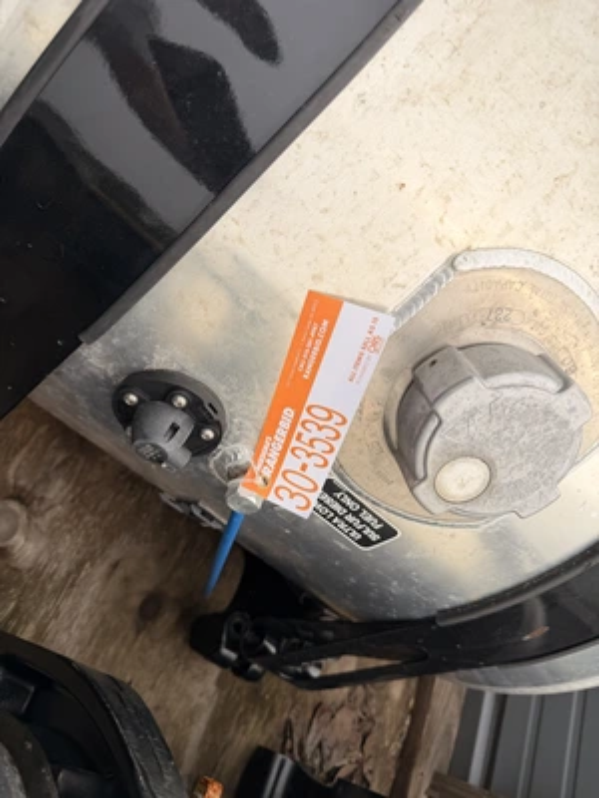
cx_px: 300
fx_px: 554
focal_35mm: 24
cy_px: 399
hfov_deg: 56.8
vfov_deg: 71.6
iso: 80
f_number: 1.78
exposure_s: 1/2611
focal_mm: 6.76
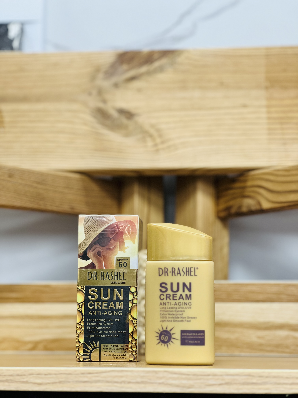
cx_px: 149
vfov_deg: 25.3
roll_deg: -0.4
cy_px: 199
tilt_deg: +8.3
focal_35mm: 77
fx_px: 884
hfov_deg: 19.1
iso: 125
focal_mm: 9
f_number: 2.8
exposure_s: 1/100
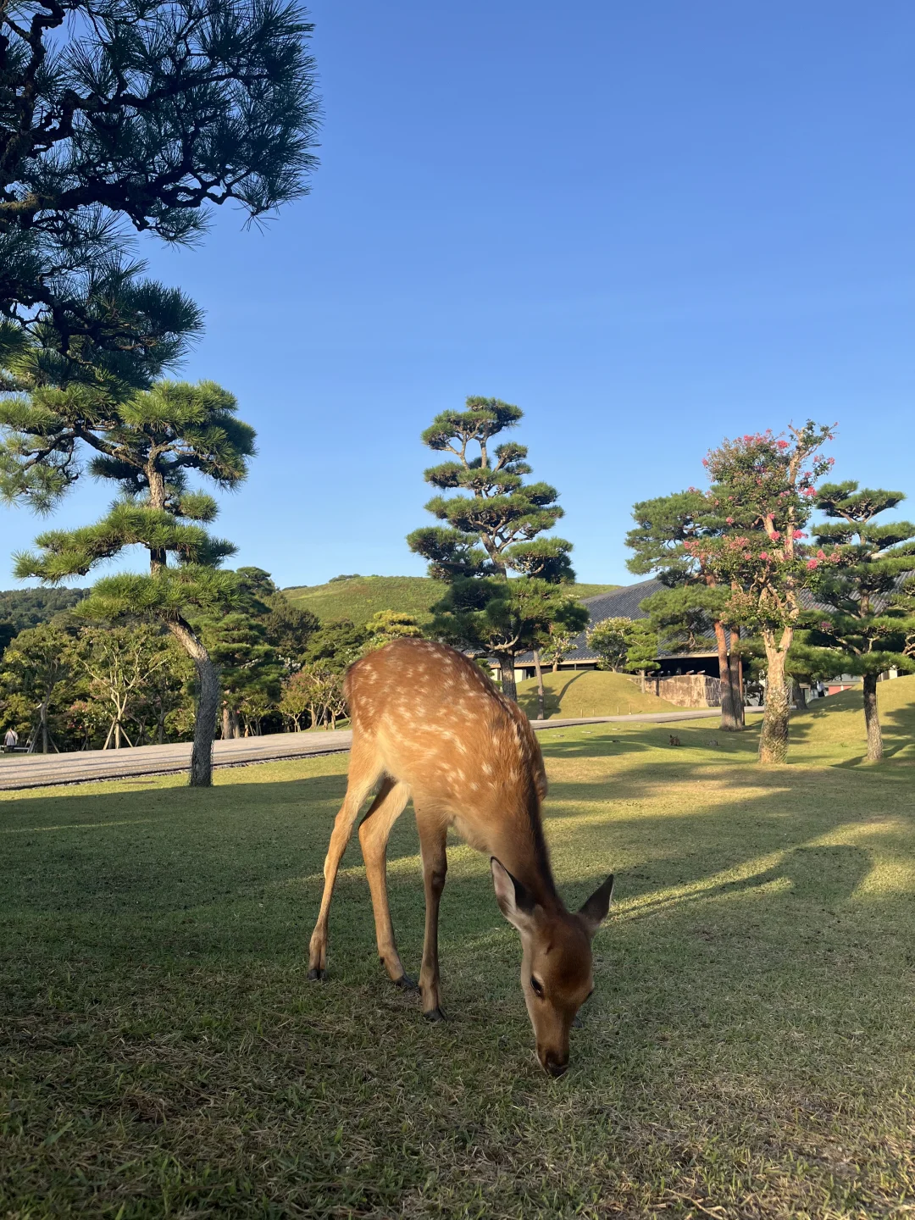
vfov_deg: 67.3
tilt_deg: +9.6
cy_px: 610
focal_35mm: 26
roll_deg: +1.2
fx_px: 916
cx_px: 458
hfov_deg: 53.1
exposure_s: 1/1129
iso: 50
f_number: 1.6
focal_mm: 5.1
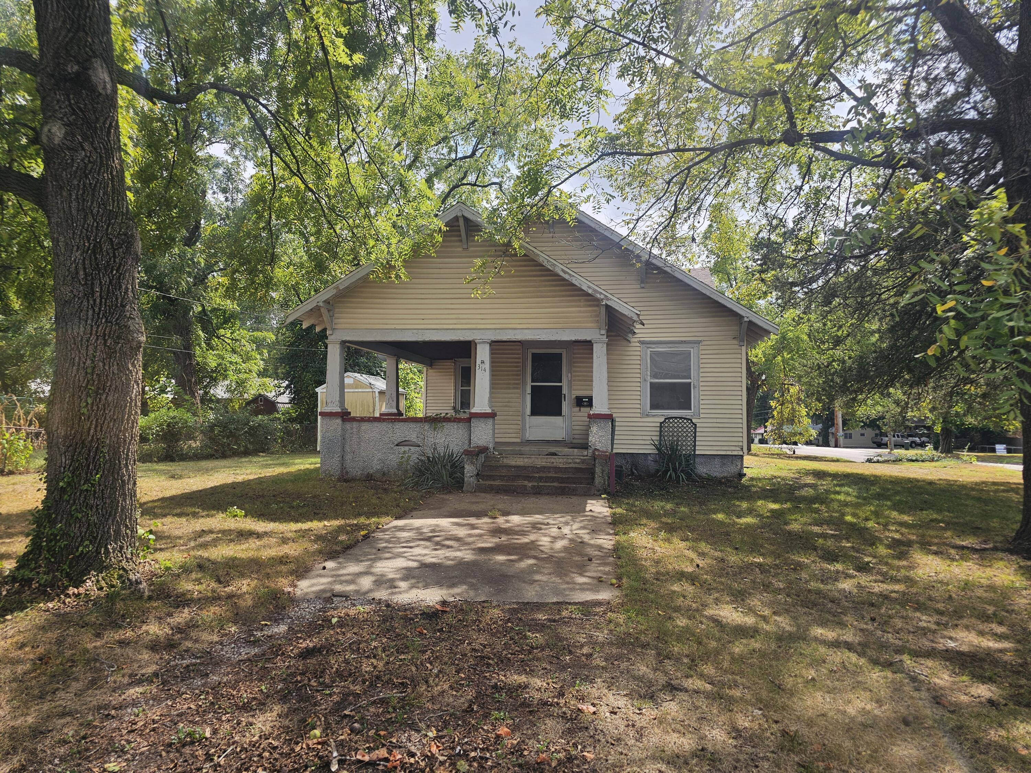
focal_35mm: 23
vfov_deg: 58.9
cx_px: 516
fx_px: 685
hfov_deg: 73.9
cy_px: 386
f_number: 1.7
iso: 10
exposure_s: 1/417
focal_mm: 6.3
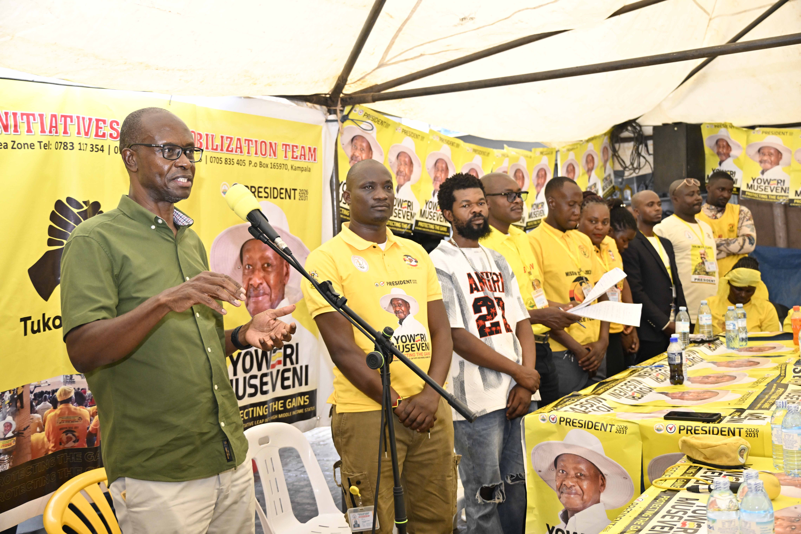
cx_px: 400
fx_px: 957
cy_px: 267
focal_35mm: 43
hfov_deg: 45.4
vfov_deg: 31.2
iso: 2500
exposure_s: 1/500
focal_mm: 43
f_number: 5
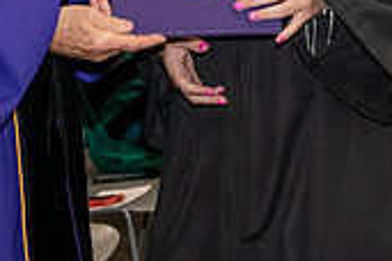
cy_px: -134
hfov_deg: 8.6
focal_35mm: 238
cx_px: -16
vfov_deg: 5.7
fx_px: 2591
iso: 2500
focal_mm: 70
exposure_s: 1/200
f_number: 5
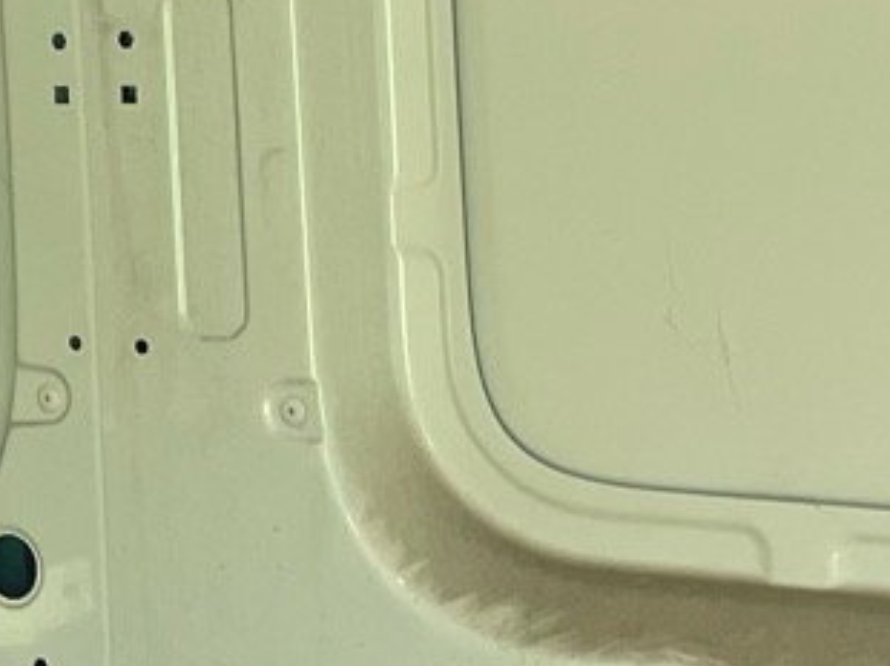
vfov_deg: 9.8
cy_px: 204
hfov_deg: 11.5
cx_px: -1002
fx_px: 3879
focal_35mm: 151
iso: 64
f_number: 1.6
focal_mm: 4.2
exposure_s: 1/121
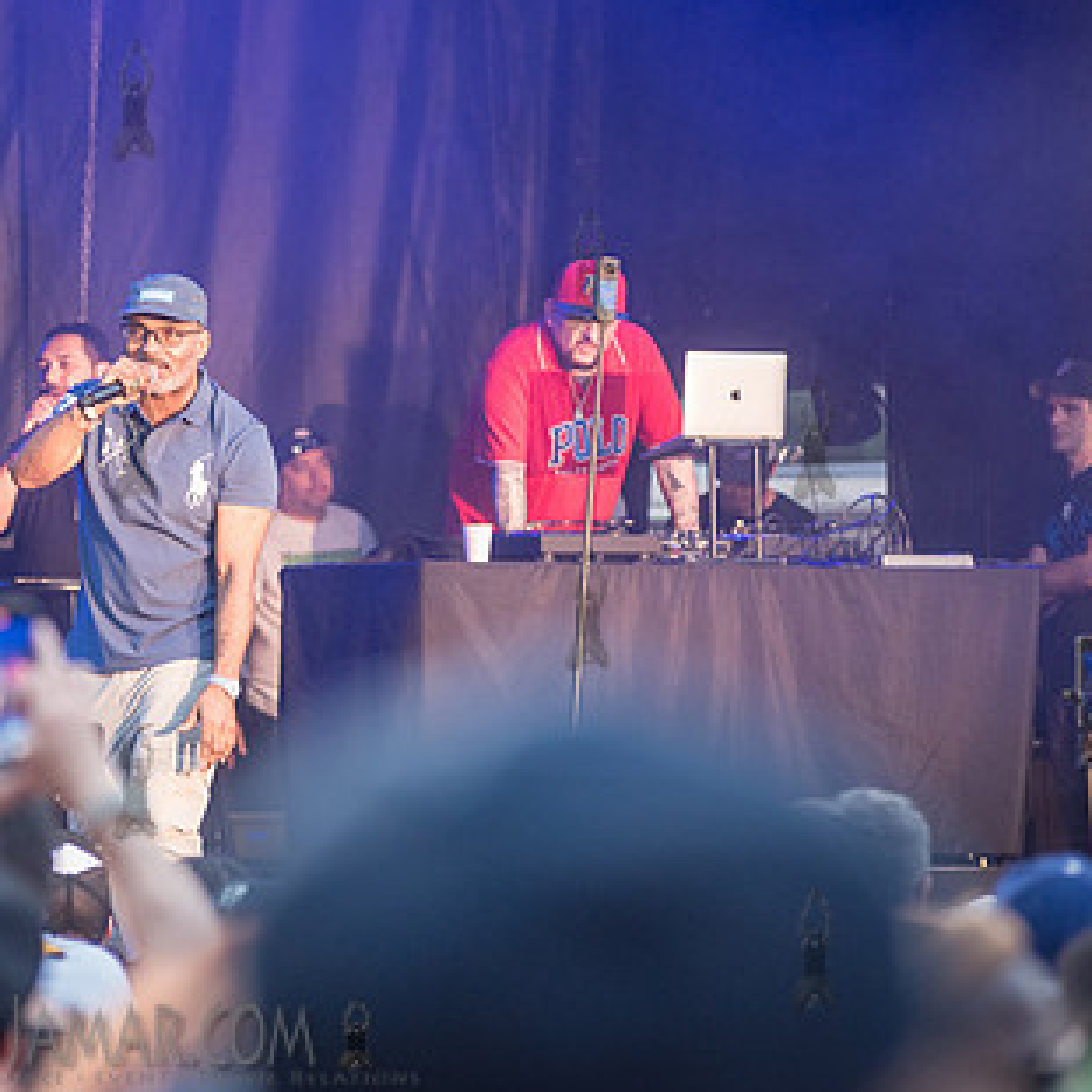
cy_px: 437
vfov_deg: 6.0
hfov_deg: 6.0
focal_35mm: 293
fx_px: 10457
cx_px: 133
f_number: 4
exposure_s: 1/500
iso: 2000
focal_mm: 185
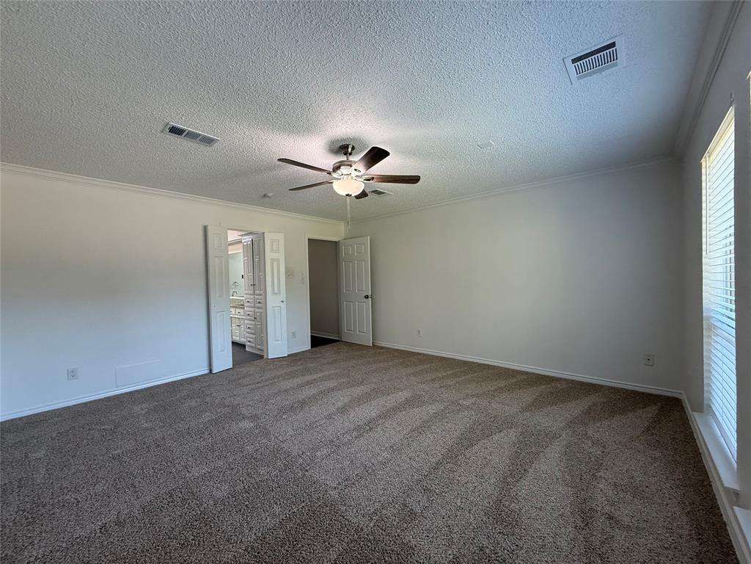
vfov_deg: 85.7
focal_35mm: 14
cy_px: 282
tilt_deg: +0.3
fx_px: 304
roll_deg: +0.9
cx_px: 376
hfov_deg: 102.1
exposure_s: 1/120
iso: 250
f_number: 2.2
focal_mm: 2.22
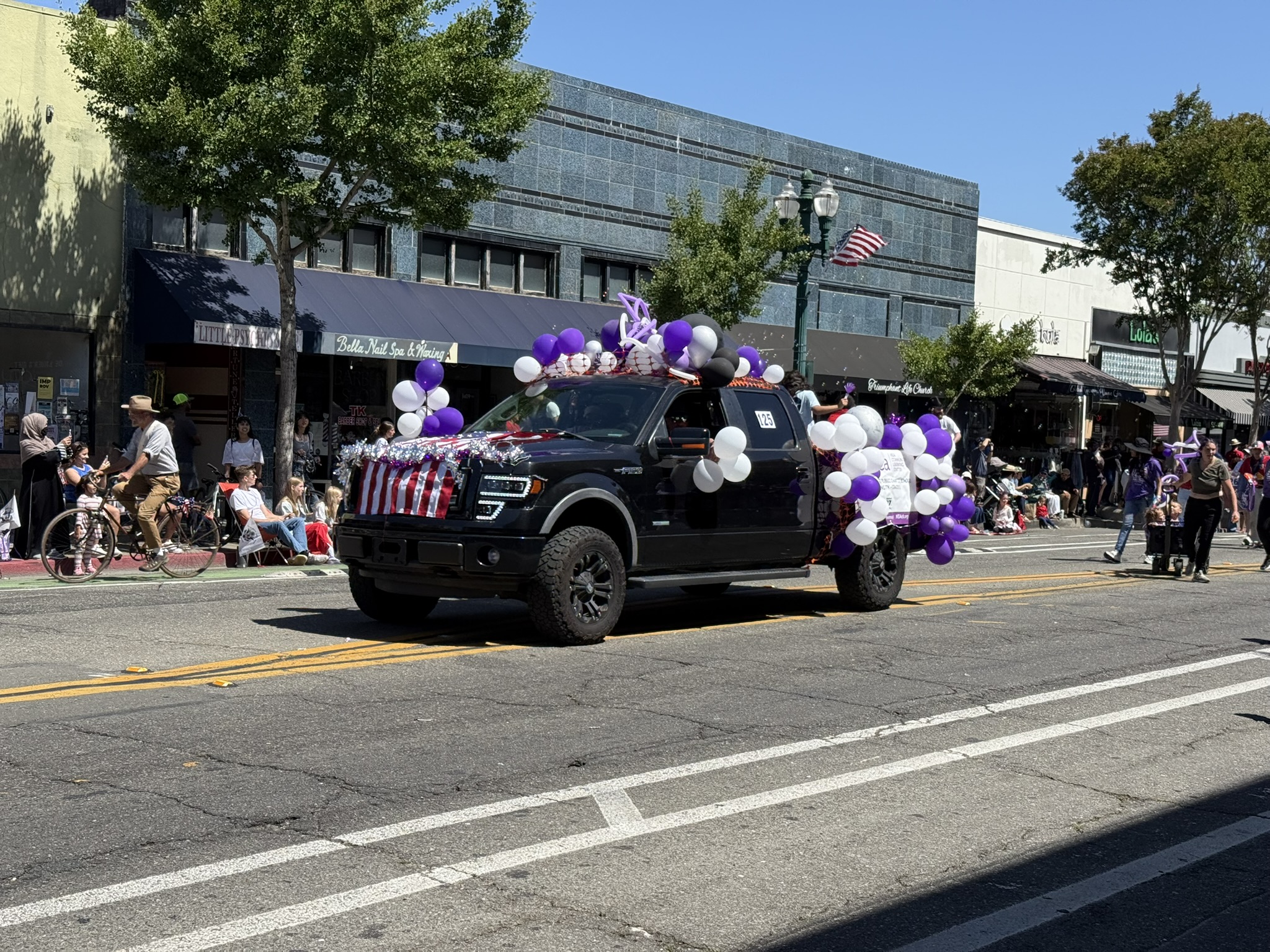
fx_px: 1761
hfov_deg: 39.7
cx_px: 635
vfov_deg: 30.3
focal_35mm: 48
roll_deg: -2.0
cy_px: 476
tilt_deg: -1.5
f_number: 1.78
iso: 64
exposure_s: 1/3378
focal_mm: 6.76
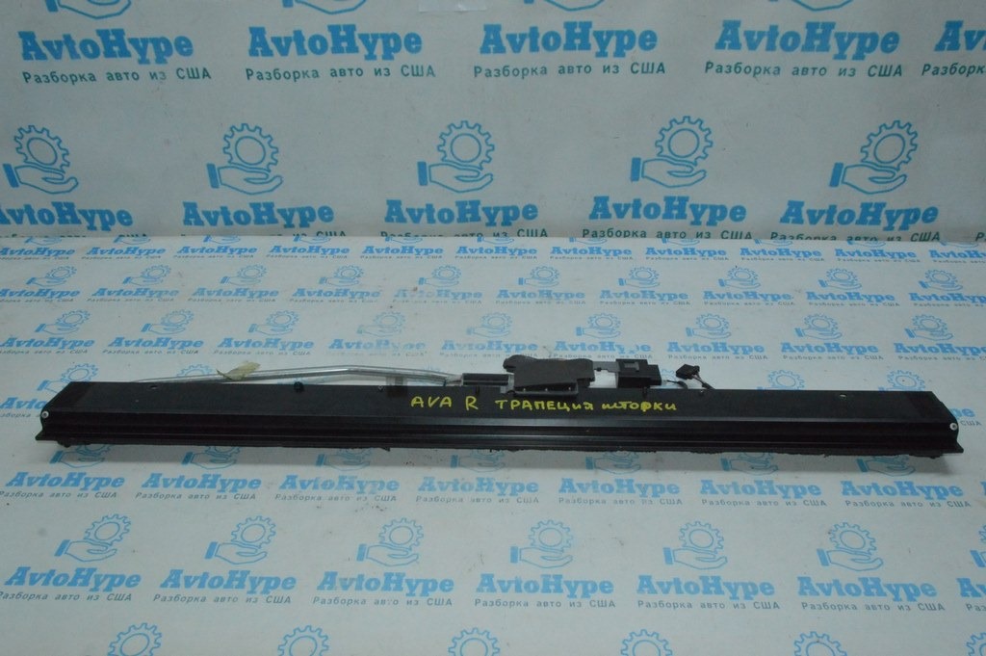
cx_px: 493
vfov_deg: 47.9
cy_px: 328
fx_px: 739
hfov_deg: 67.4
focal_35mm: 27
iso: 5000
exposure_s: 1/200
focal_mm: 18
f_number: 16
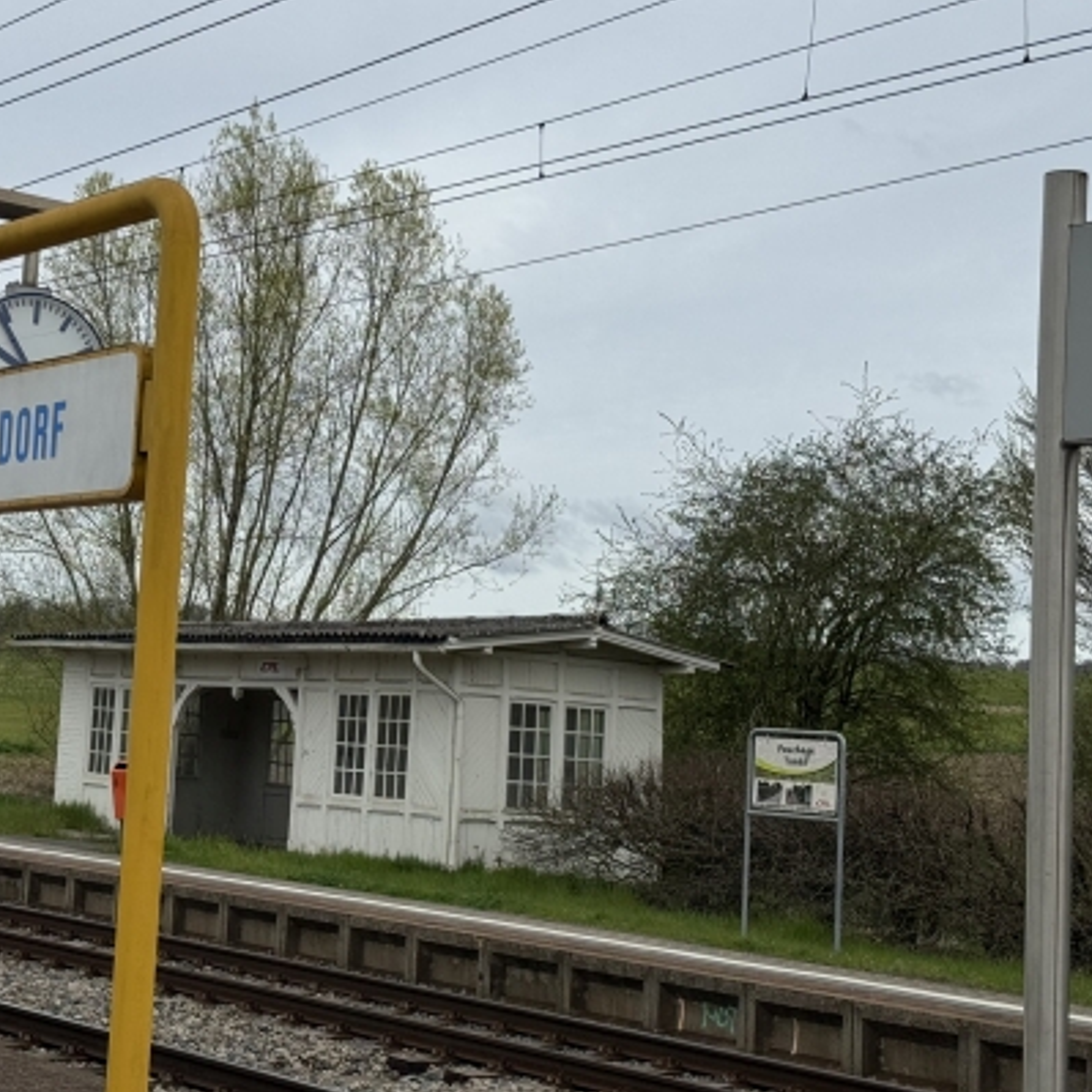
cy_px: 457
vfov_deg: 25.3
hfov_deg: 25.0
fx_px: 2427
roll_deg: -3.0
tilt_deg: +6.5
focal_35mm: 68
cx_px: 257
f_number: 1.78
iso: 64
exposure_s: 1/4049
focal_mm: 6.76
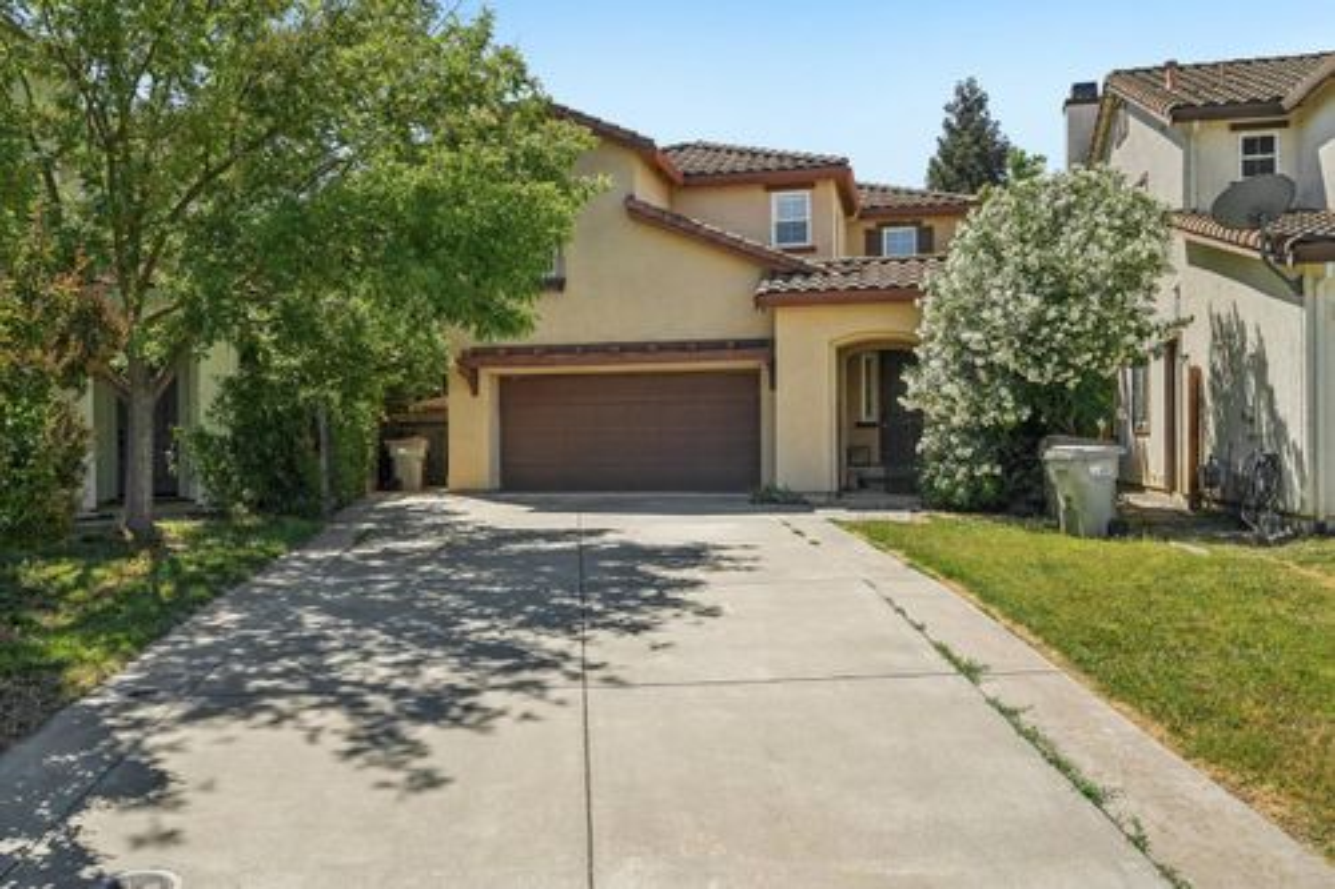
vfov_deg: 44.9
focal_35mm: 29
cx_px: 668
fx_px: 1075
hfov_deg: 63.7
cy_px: 444
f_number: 8
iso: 400
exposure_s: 1/250
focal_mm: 29
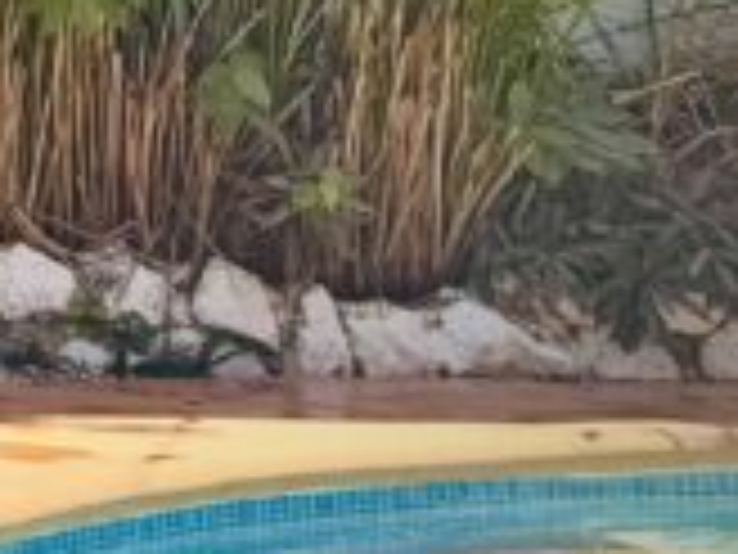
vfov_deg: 9.3
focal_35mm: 150
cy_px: -545
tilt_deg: +8.1
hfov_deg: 10.6
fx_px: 3198
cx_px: -1228
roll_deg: -1.2
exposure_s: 1/1339
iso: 80
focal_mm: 6.76
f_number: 1.78
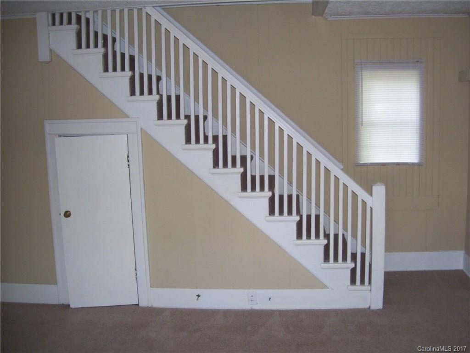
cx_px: 235
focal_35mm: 36
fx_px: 489
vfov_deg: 39.7
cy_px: 176
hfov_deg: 51.4
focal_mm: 6
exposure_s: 1/60
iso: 100
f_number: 2.7
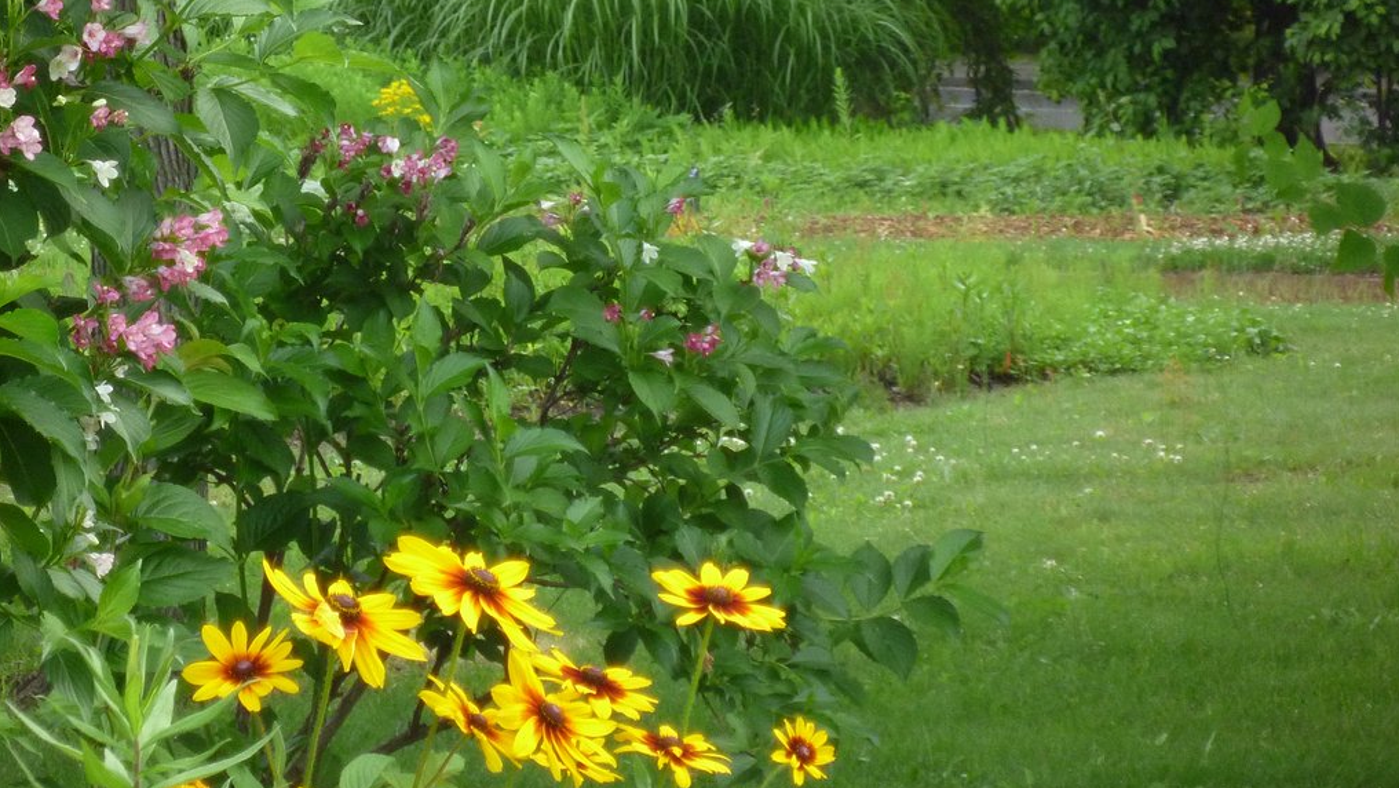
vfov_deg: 7.2
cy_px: 397
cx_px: 702
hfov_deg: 12.8
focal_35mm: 168
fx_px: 6233
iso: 250
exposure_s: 1/125
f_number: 5.9
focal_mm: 22
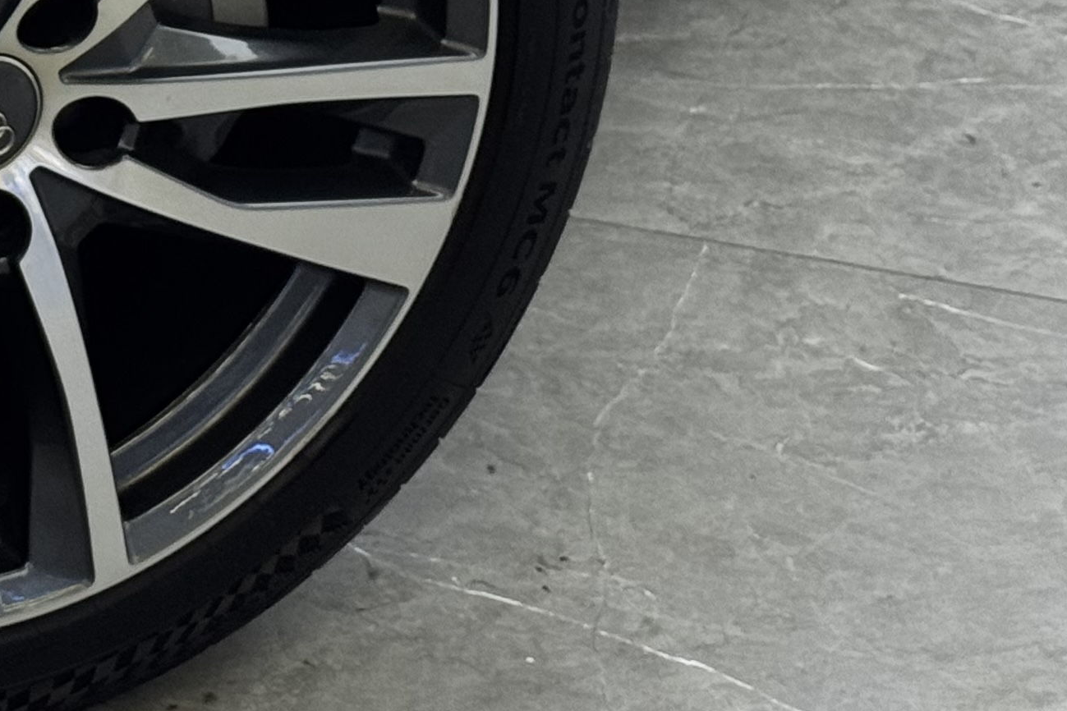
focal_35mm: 155
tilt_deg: -26.6
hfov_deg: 12.6
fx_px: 4594
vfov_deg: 8.8
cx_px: -489
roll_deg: -0.3
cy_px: -122
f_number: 1.78
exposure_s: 1/102
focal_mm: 6.76
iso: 100
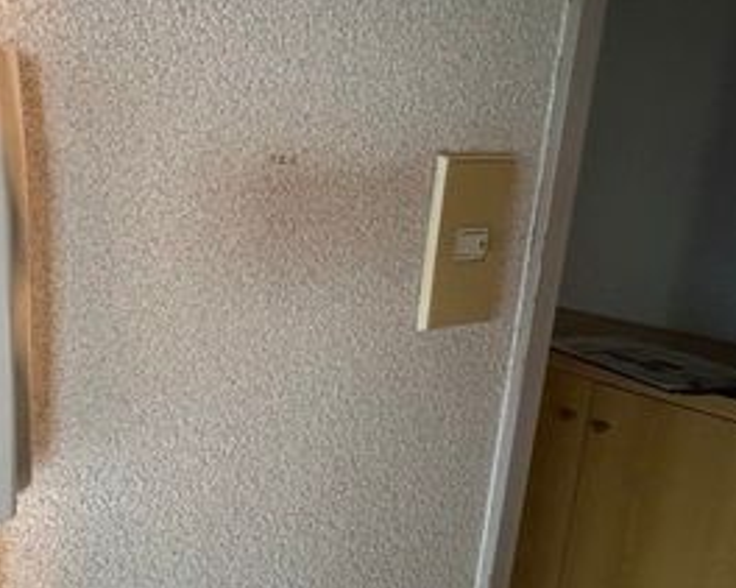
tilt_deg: -11.8
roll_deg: +1.1
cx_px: 64
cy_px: 290
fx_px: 631
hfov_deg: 52.6
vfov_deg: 49.9
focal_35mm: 29
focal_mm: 2.22
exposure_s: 1/44
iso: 800
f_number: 2.2
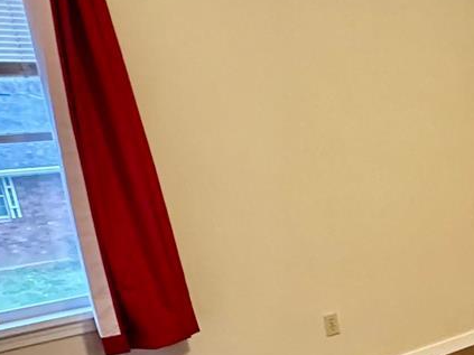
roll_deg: +3.7
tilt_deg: -14.7
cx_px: 614
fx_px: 726
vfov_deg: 26.8
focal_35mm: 53
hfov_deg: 29.3
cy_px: 299
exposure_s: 1/60
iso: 1000
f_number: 2.2
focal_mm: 2.22
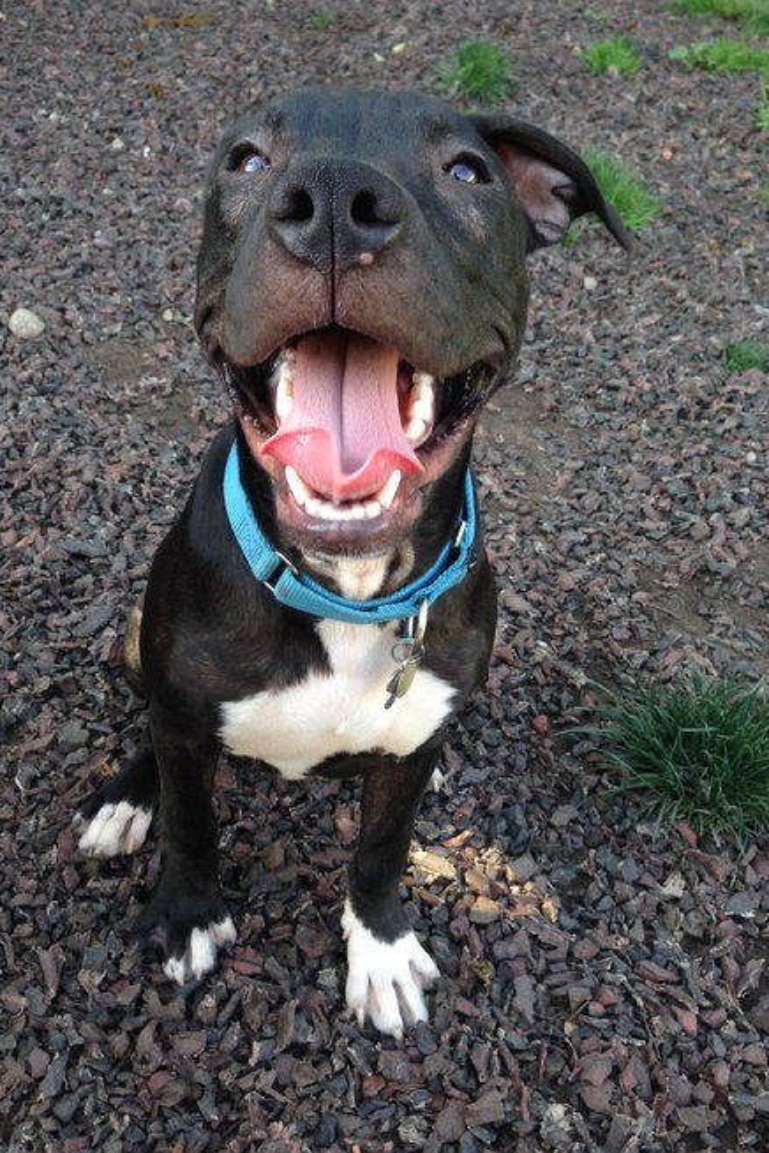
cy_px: 569
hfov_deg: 37.8
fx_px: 1121
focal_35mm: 35
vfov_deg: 54.4
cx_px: 411
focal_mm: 4.12
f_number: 2.4
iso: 80
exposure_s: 1/120
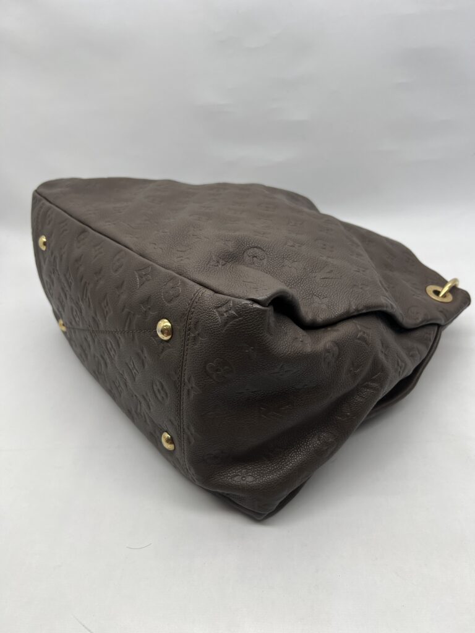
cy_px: 316
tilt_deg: -30.6
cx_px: 238
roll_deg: +6.4
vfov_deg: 67.3
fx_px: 476
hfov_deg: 53.1
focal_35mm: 26
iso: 40
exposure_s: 1/152
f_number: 1.5
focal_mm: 5.7
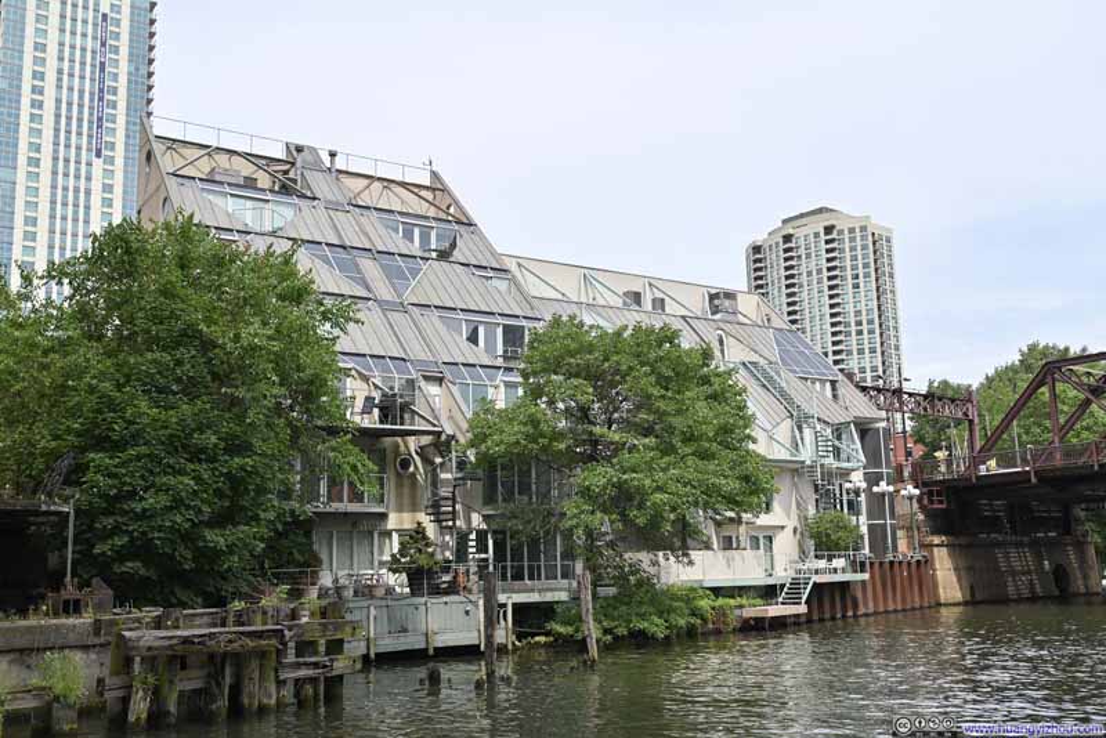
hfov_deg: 54.4
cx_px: 553
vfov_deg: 37.9
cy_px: 369
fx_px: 1076
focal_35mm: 35
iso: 100
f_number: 5
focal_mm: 35
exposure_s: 1/640
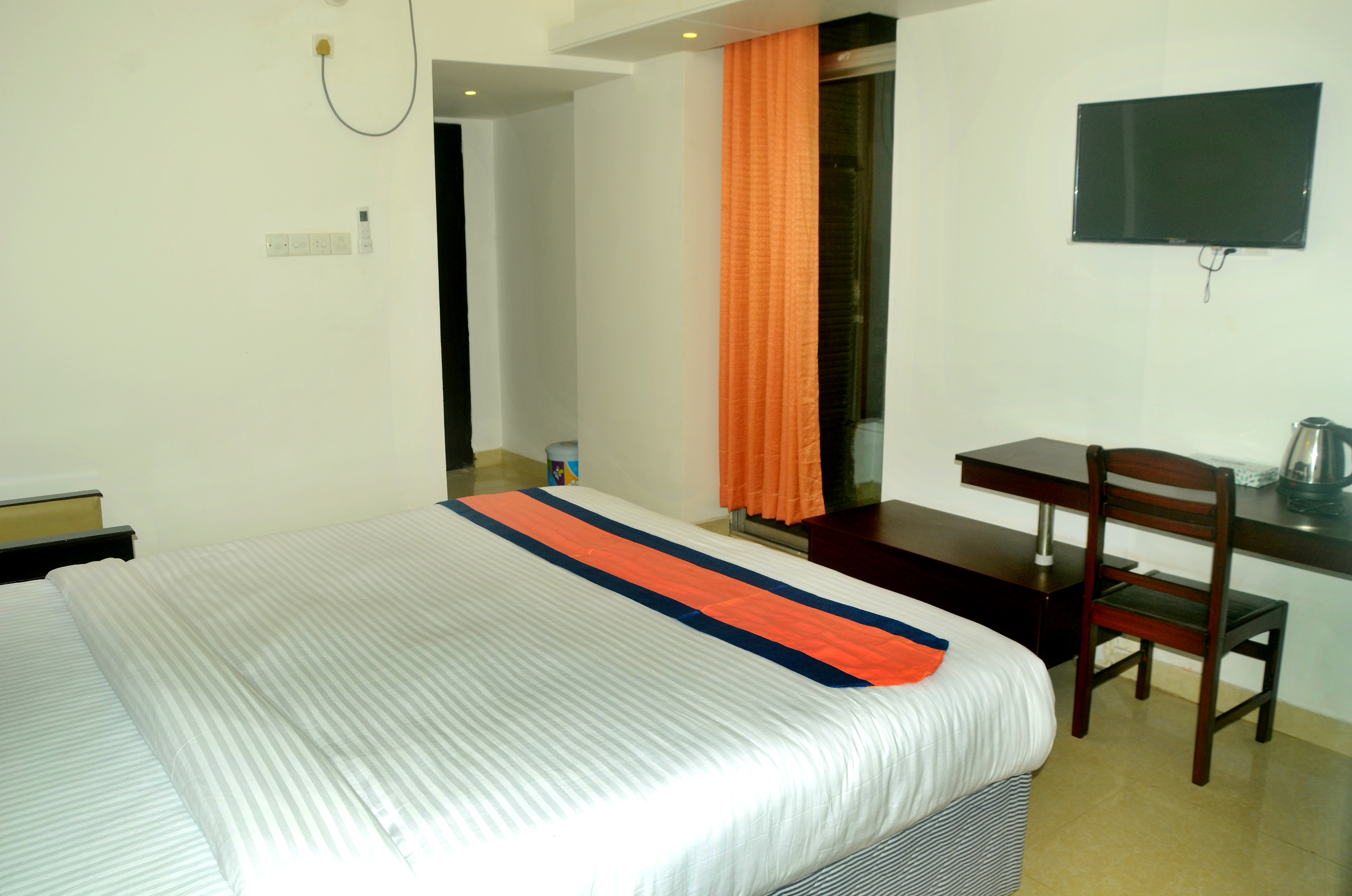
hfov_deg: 67.5
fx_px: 1012
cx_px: 676
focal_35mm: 27
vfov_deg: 47.7
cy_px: 448
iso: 200
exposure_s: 1/125
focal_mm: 18
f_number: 7.1
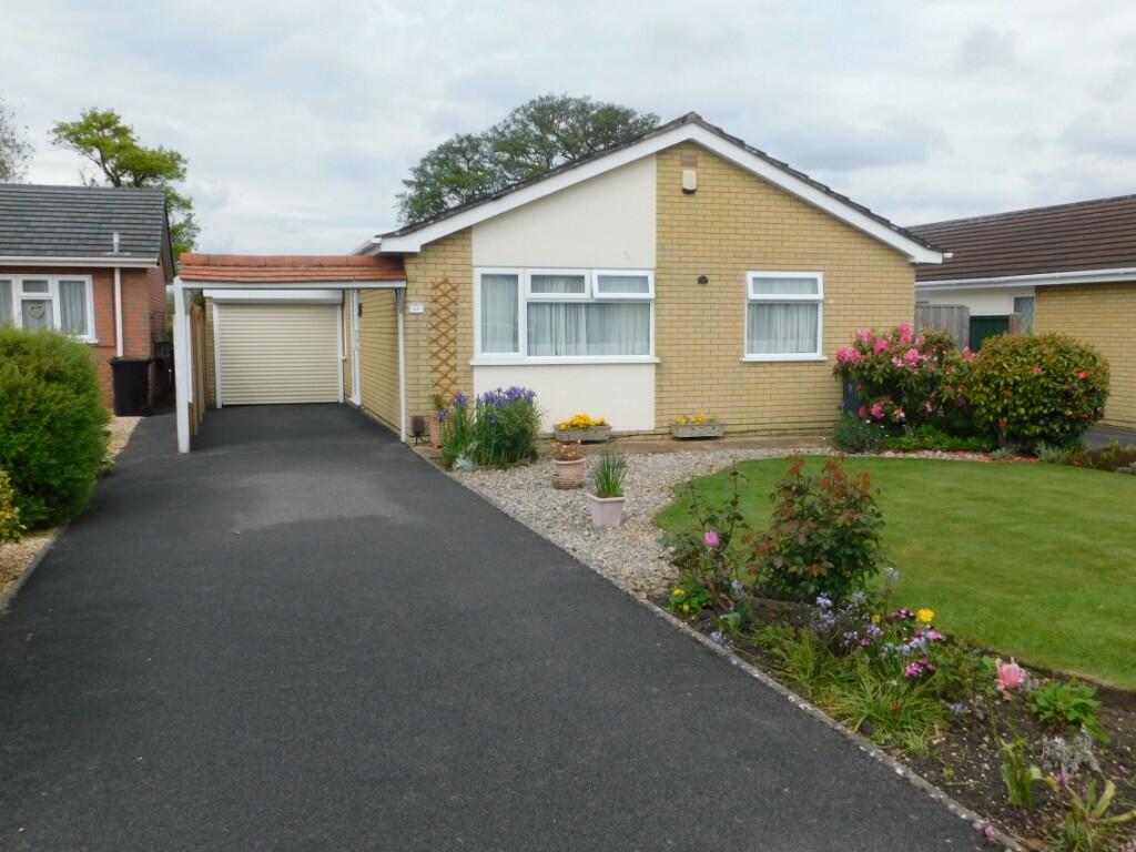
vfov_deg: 46.8
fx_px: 985
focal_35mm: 30
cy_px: 426
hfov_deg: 60.0
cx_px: 568
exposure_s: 1/1250
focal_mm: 5.3
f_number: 3.2
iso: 125
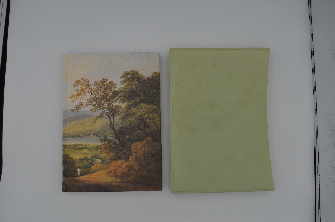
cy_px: 111
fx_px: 307
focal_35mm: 33
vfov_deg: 39.9
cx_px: 168
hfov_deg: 57.3
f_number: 7.1
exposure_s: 1/160
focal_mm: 22
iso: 100
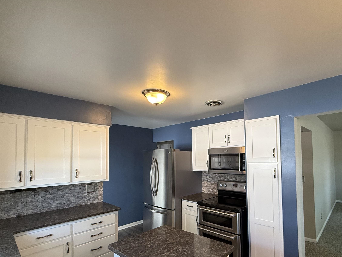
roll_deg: +0.9
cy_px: 153
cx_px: 201
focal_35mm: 19
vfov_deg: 68.0
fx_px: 188
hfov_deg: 83.9
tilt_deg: +1.8
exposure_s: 1/120
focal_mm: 2.22
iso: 250
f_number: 2.2
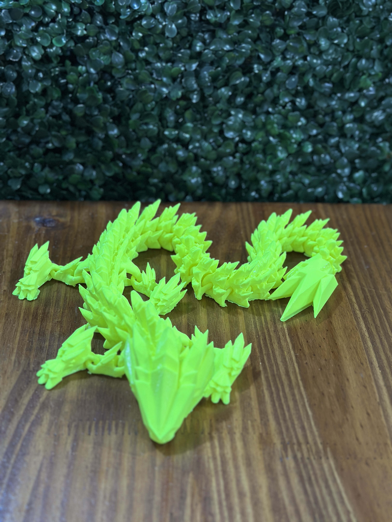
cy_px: 261
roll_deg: -3.7
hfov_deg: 30.3
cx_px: 196
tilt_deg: -34.2
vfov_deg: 39.7
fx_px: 725
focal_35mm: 48
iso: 125
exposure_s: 1/50
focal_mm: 6.86
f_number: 1.78
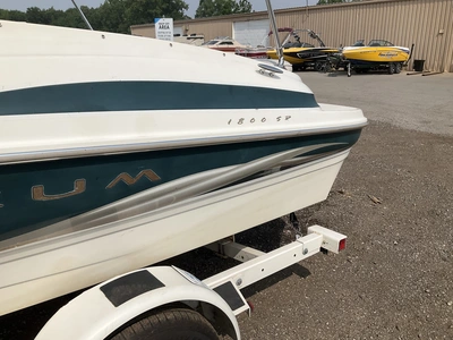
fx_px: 380
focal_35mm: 29
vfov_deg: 48.2
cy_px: 170
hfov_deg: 61.7
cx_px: 226
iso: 25
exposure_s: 1/4065
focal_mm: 3
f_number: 1.8
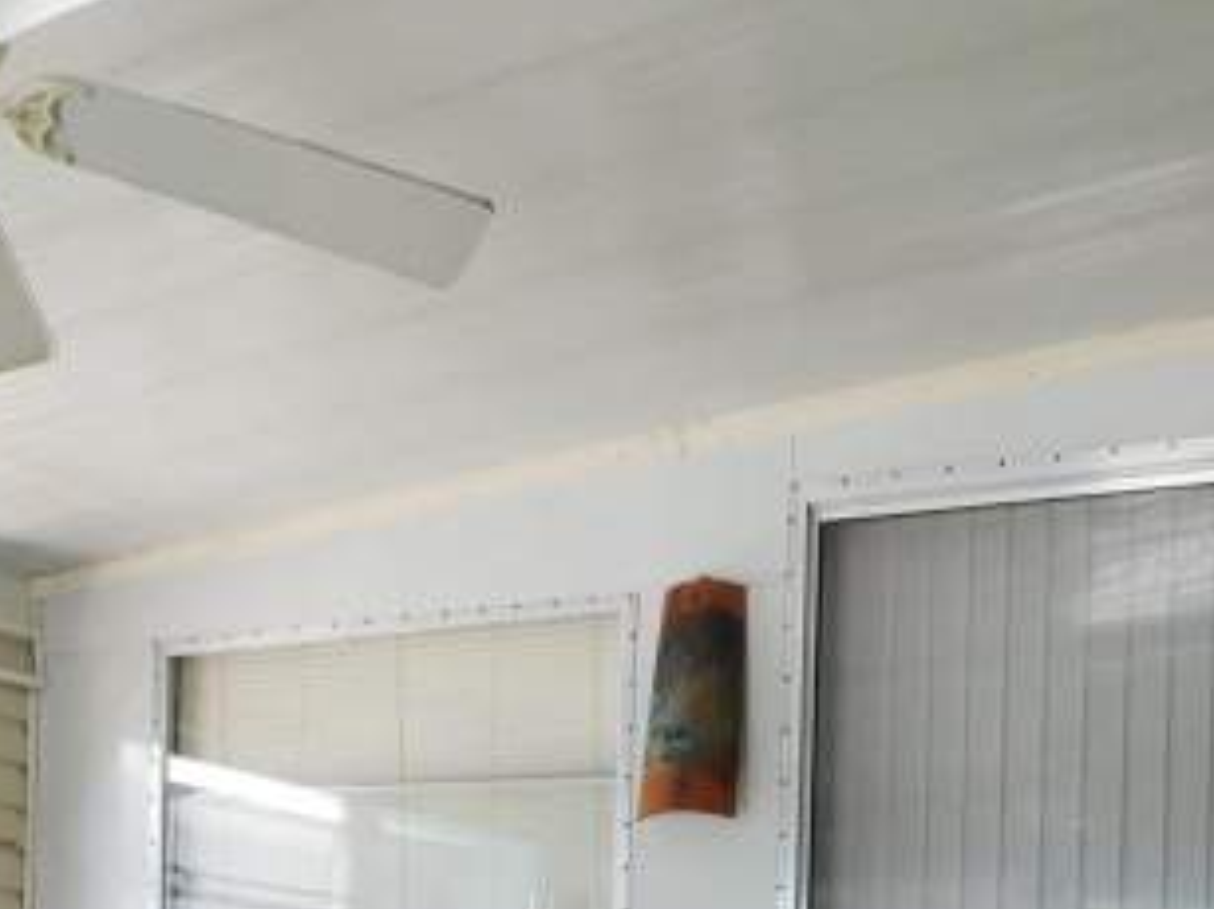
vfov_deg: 22.2
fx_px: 2103
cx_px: 459
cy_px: 1146
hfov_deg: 32.1
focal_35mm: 60
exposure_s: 1/50
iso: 125
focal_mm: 4
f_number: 3
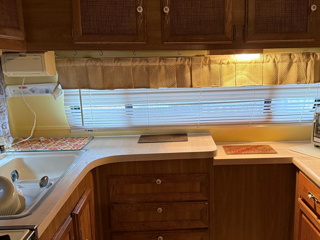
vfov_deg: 39.6
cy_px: 127
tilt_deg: -12.0
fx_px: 333
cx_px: 190
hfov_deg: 51.1
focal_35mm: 36
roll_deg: +1.9
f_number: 1.78
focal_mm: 6.76
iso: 640
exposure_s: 1/60
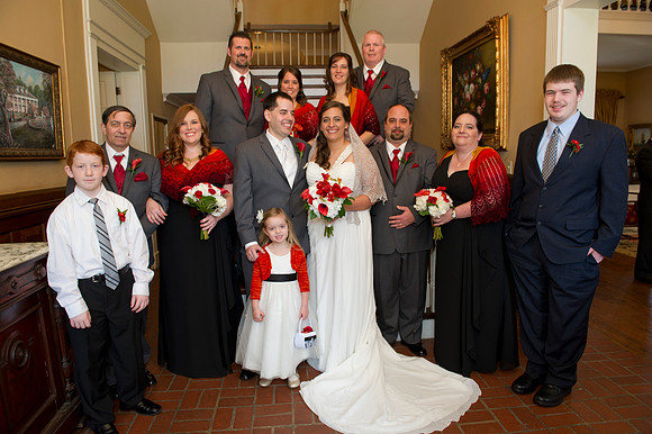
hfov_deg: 73.8
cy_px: 217
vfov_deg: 53.1
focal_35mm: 24
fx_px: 434
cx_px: 326
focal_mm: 24
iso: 800
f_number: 5
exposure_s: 1/60
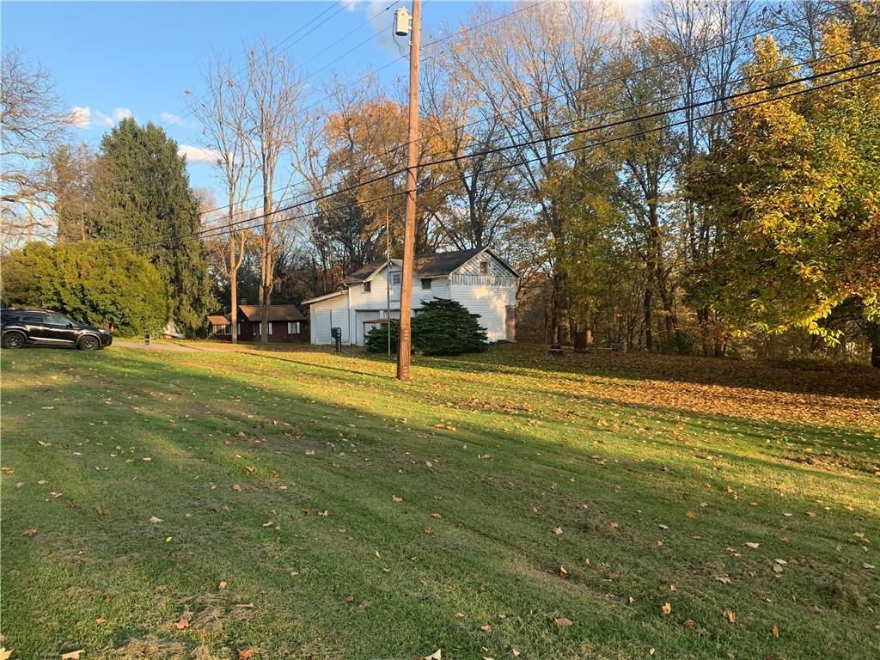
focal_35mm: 26
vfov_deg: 53.1
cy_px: 330
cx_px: 440
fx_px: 661
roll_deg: +0.8
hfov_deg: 67.3
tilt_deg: -1.0
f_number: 1.8
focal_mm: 4.25
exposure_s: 1/422
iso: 25
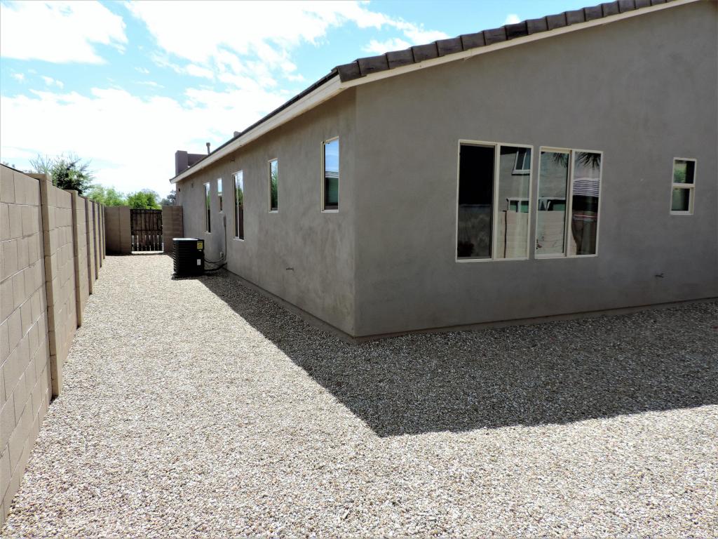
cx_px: 359
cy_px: 270
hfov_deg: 71.6
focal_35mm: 24
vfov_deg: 56.8
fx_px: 498
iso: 80
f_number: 3
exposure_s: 1/800
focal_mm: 4.3
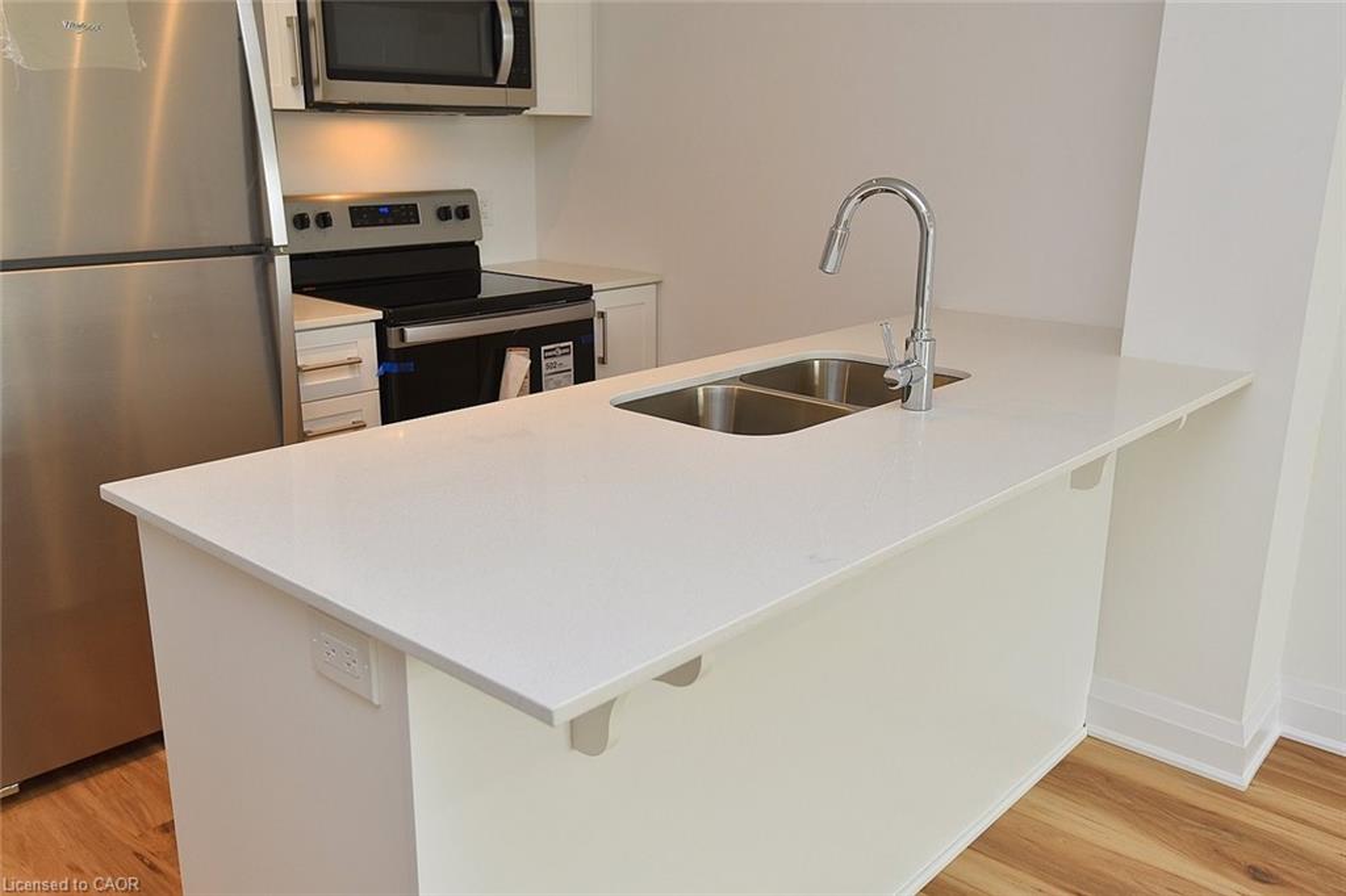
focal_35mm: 30
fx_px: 1121
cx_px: 673
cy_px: 448
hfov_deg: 61.9
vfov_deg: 43.6
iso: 320
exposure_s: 1/125
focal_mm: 30
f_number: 5.6
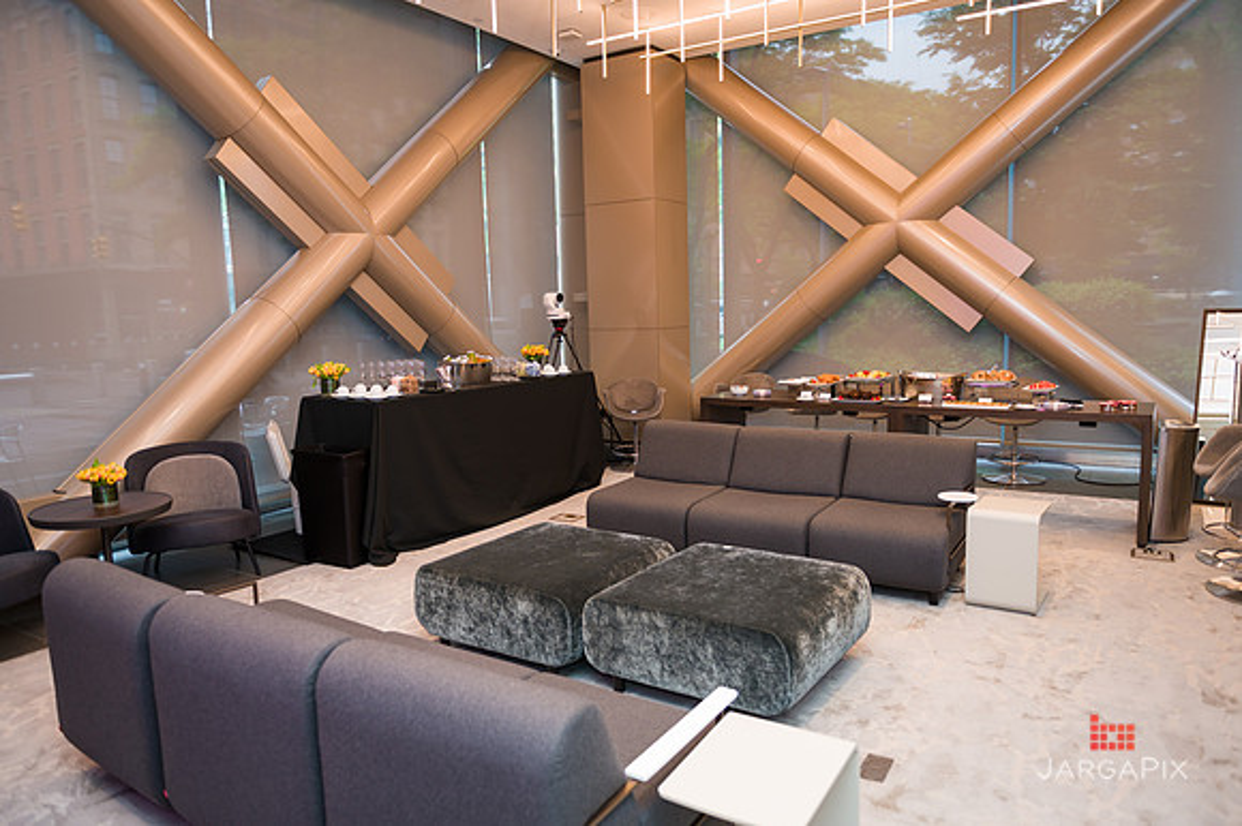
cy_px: 413
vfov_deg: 53.1
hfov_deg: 73.8
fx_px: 827
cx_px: 621
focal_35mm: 24
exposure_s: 1/200
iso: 400
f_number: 3.2
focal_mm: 24
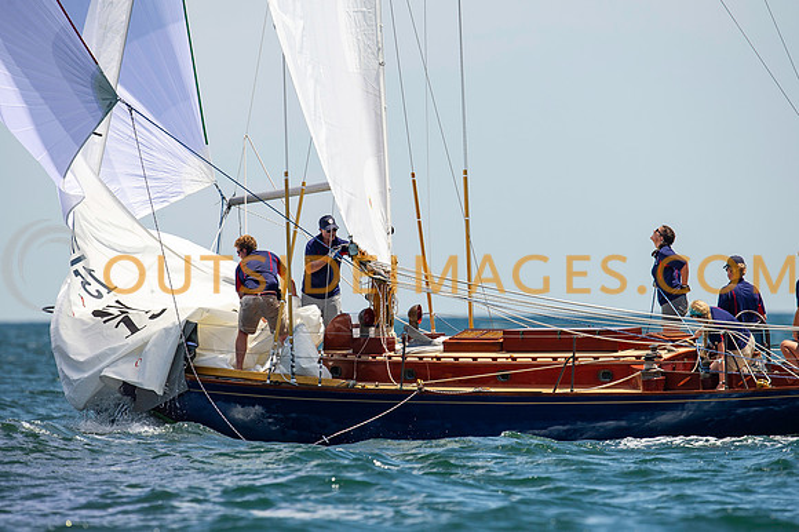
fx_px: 14286
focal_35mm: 644
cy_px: 265
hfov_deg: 3.2
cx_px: 383
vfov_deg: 2.1
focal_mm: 600
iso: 400
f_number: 5.6
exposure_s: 1/2000
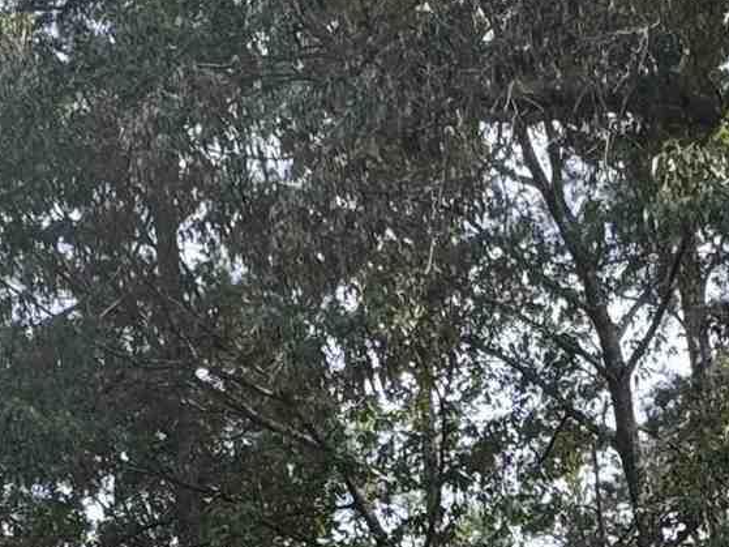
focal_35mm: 77
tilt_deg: +12.1
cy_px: 890
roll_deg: +2.1
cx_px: 304
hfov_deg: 25.3
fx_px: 1621
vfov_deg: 16.8
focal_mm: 2.22
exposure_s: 1/253
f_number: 2.2
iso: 40
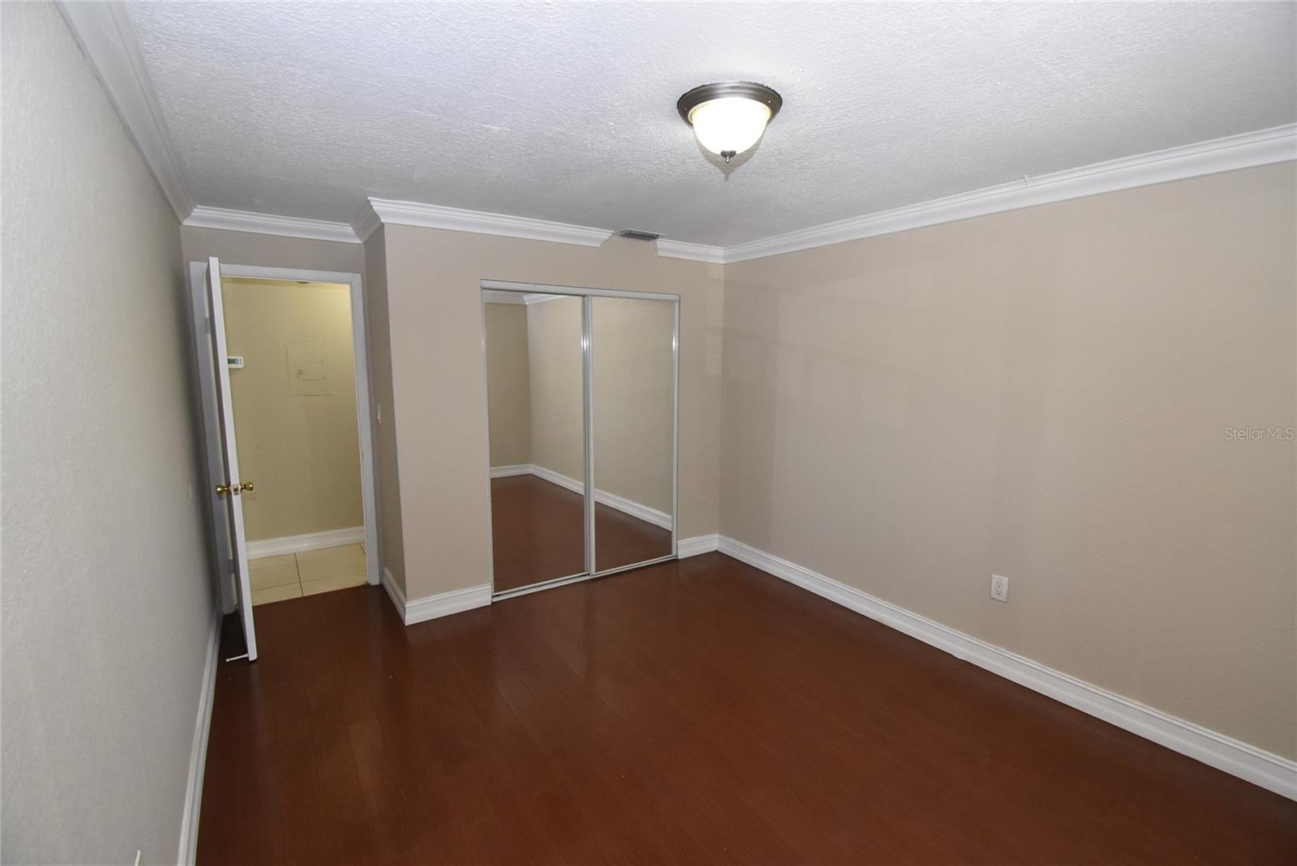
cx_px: 648
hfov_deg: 100.4
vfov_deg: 77.4
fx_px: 541
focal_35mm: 15
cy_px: 433
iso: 1600
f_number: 8
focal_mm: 10
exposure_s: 1/60
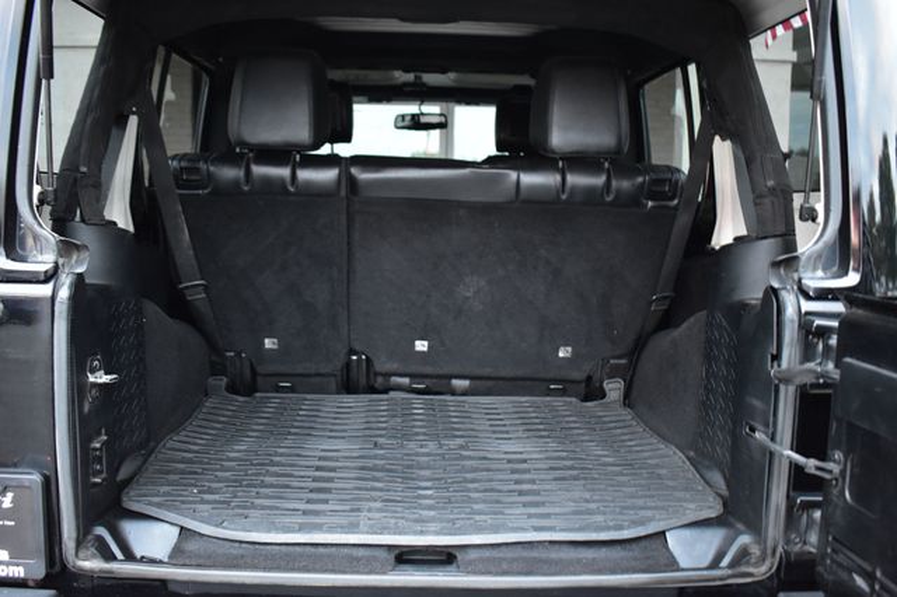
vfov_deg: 39.9
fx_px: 822
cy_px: 298
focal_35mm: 33
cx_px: 448
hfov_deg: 57.2
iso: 1600
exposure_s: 1/10
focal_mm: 22
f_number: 3.8
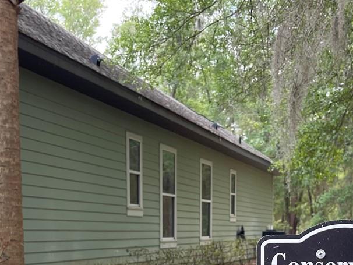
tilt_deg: -5.7
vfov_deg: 21.1
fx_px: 673
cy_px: 293
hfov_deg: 29.3
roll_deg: +0.6
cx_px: 214
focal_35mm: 66
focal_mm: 5.1
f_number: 1.6
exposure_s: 1/318
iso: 32
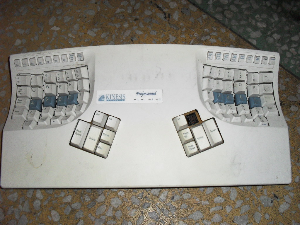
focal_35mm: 35
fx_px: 303
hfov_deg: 52.6
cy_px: 112
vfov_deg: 40.7
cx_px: 150
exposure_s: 1/45
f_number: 3.2
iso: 200
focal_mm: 6.3
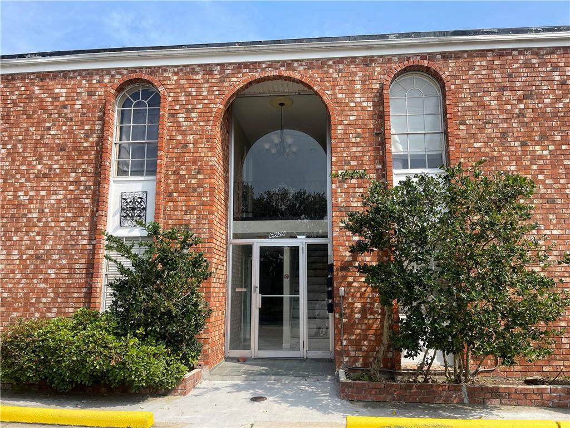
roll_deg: +0.0
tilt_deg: +8.0
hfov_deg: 67.3
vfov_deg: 53.1
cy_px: 214
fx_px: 428
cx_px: 285
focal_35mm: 26
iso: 32
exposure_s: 1/2288
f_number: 1.6
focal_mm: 5.1
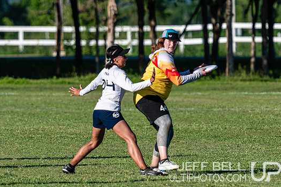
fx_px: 4527
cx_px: 175
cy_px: 84
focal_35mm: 580
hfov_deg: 3.6
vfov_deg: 2.4
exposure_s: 1/2000
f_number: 2.8
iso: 100
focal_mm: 200
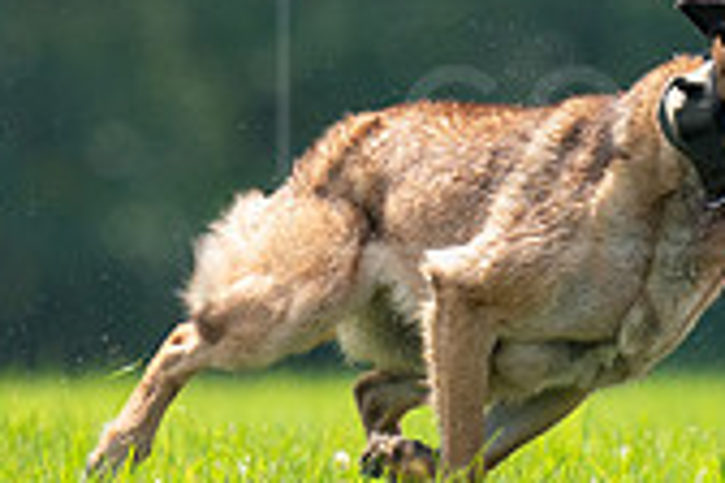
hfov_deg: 1.2
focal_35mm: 1704
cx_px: 690
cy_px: 188
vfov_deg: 0.8
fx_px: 34314
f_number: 6.3
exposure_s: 1/4000
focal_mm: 493
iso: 2500
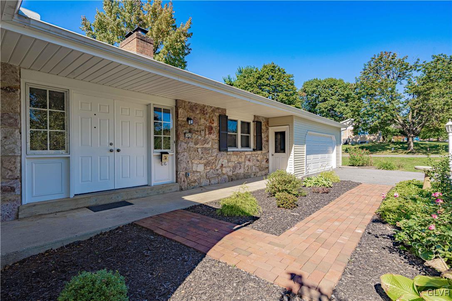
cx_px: 226
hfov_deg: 93.3
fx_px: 213
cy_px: 150
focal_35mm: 17
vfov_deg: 70.4
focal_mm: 17
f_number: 9
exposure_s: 1/2000
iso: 320
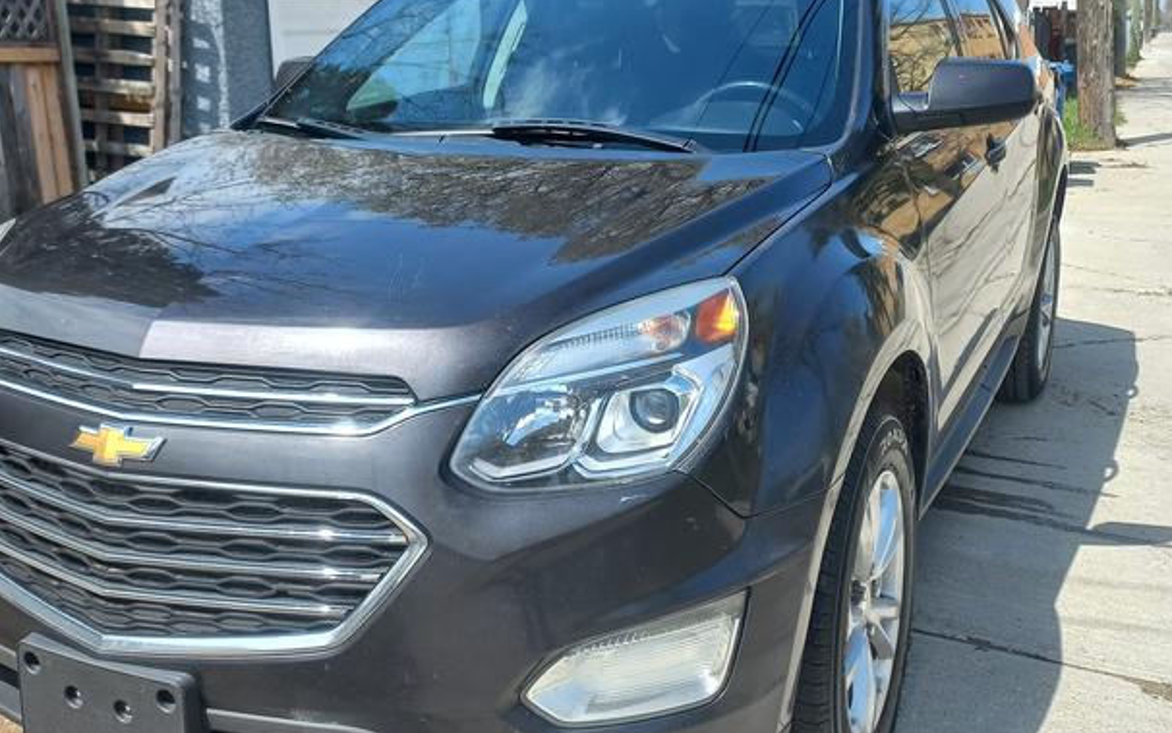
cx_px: 511
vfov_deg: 30.4
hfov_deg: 47.1
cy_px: 273
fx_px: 1342
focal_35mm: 42
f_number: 1.8
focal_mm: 4.6
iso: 25
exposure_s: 1/469
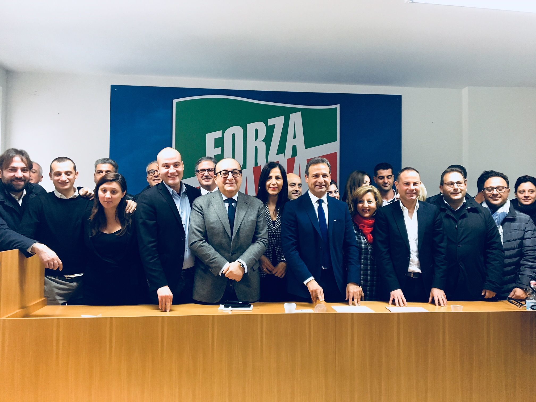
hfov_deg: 61.7
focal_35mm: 29
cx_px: 268
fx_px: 449
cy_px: 201
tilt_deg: +1.1
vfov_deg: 48.2
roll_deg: +0.1
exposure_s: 1/33
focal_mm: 4.15
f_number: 2.2
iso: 160
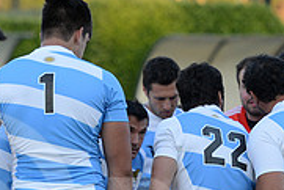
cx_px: 234
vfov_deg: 3.1
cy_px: 224
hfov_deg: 4.6
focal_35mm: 449
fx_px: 3545
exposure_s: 1/640
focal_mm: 140
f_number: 3.5
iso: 500
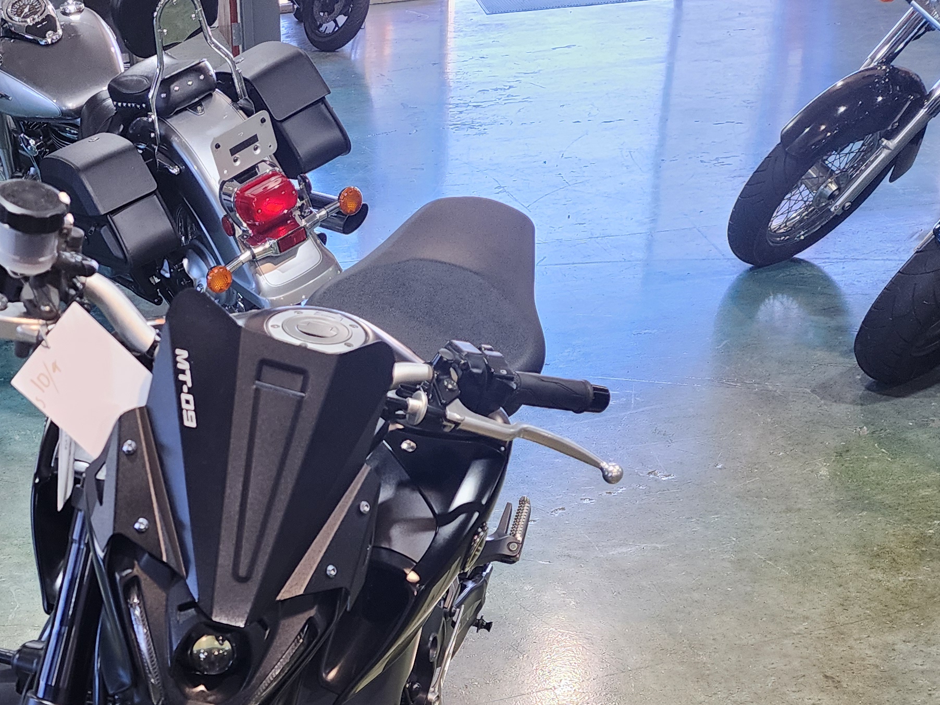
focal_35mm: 51
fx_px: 1385
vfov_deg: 26.4
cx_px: 233
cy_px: 765
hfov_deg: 36.6
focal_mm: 6.4
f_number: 1.8
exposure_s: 1/120
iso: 160
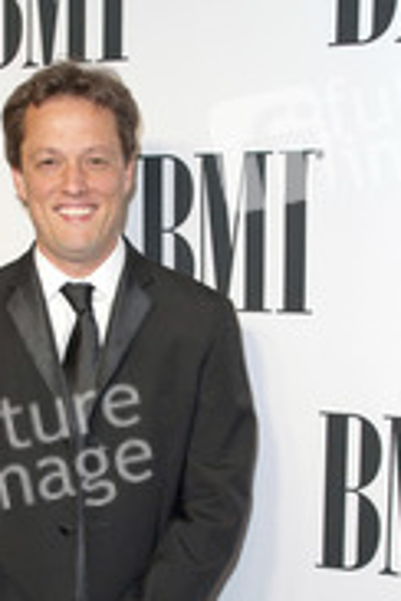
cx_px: 81
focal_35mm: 59
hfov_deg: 22.7
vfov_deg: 31.0
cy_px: 627
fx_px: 986
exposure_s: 1/400
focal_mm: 27
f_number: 4
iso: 500
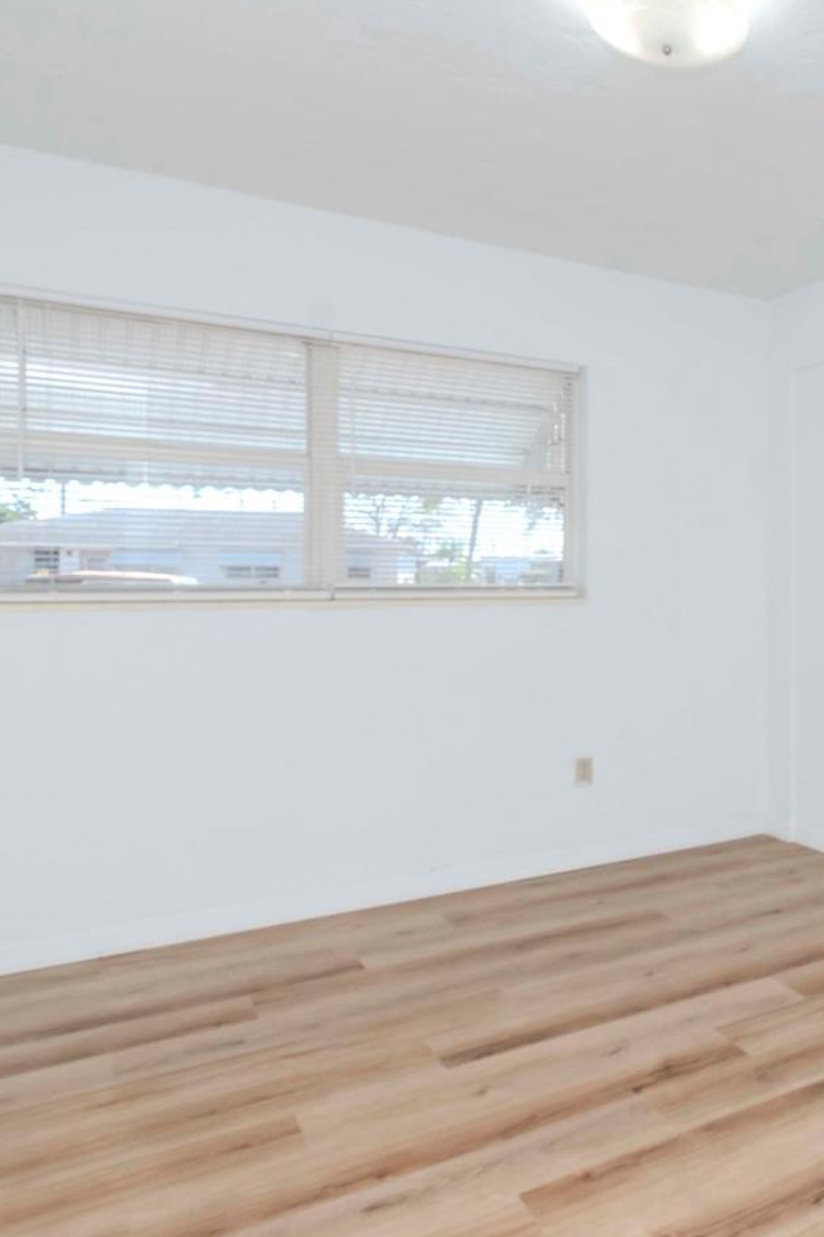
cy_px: 560
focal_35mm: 26
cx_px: 797
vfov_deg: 69.2
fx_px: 893
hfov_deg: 43.5
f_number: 10
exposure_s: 1/200
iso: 500
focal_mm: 10
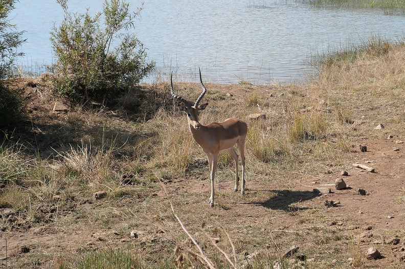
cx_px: 202
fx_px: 1619
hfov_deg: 14.3
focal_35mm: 144
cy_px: 134
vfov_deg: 9.5
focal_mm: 26.4
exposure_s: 1/1300
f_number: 2.8
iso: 125
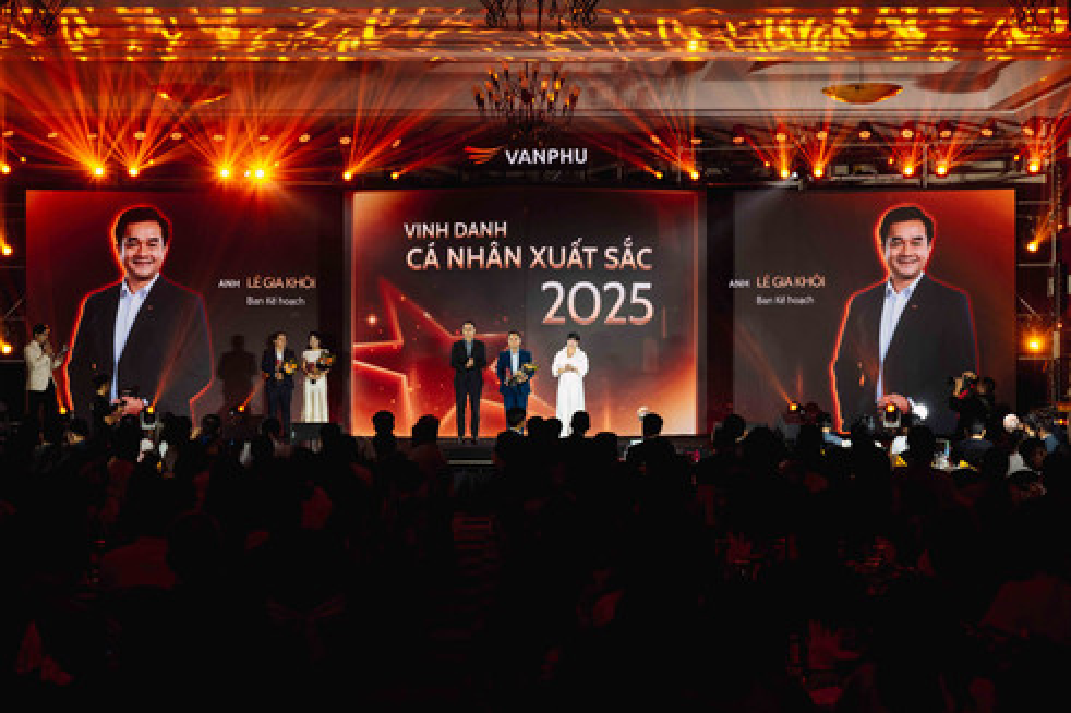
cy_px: 354
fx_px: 1606
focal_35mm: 54
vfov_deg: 25.0
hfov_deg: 36.9
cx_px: 528
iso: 1600
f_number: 5
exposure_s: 1/100
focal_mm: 53
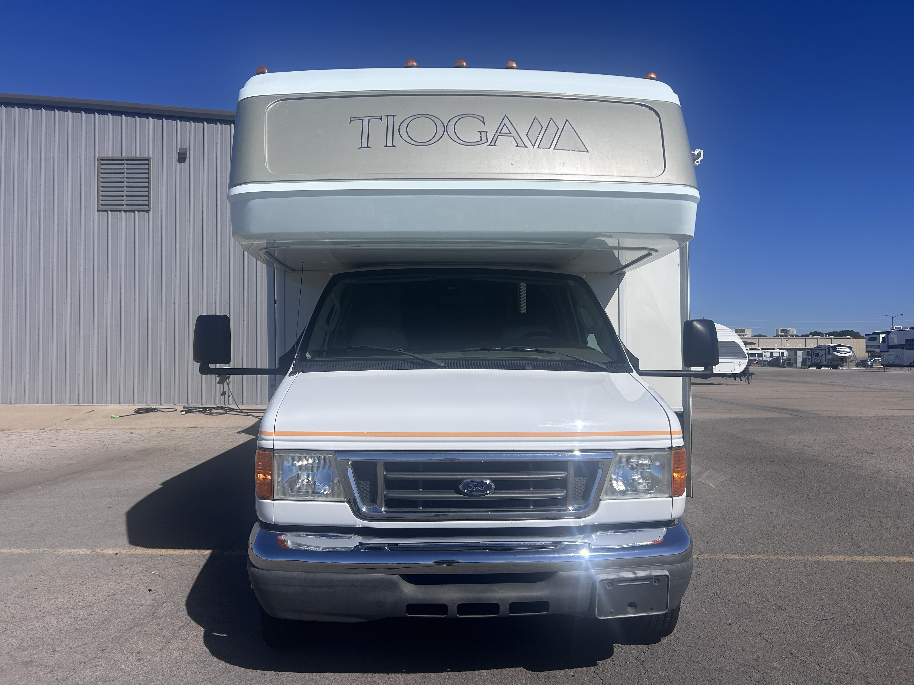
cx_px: 457
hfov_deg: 67.3
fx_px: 687
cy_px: 342
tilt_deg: +2.2
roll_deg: -0.4
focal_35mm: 26
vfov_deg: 53.1
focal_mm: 5.7
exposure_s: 1/11364
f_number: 1.5
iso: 50
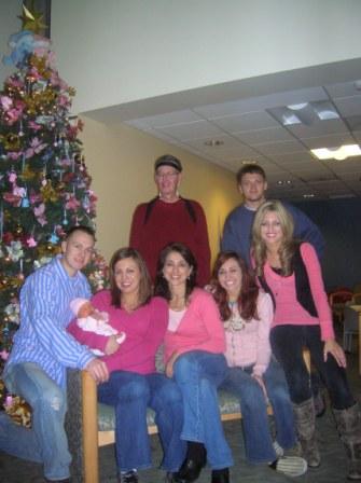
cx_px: 180
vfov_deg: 54.0
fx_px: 474
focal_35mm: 34
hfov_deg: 41.7
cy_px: 242
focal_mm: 5.7
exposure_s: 1/60.1
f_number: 2.9
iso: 200
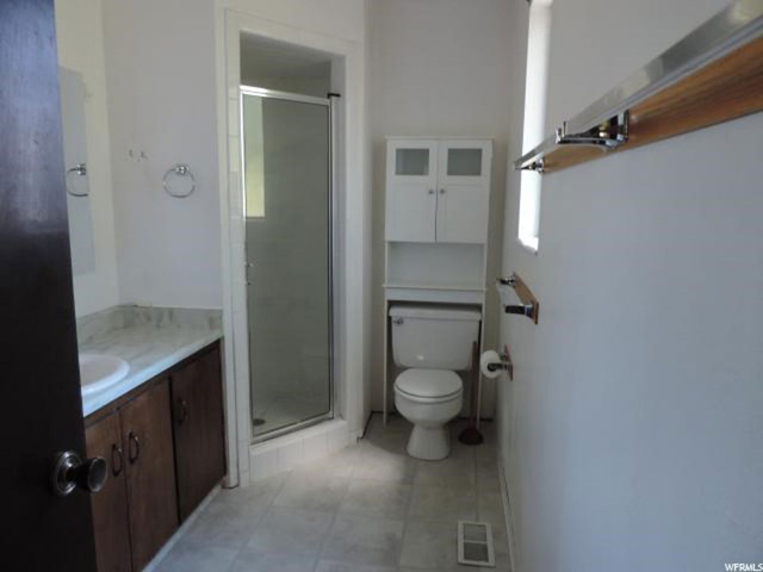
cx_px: 382
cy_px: 286
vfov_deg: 56.8
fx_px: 529
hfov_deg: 71.6
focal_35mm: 24
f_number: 3
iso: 400
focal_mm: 4.3
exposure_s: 1/20
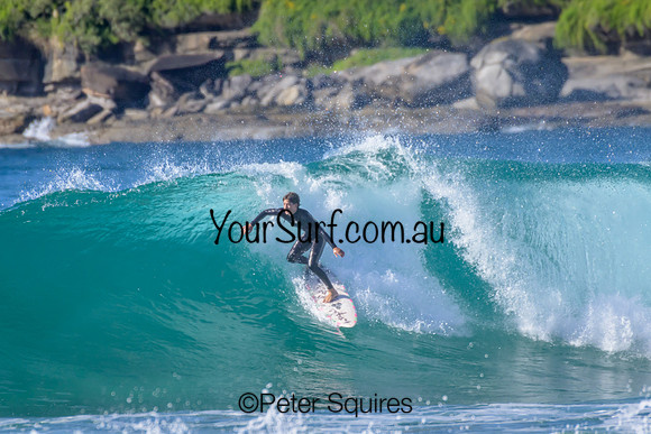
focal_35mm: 1000
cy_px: 217
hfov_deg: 2.1
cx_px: 326
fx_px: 18087
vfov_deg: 1.4
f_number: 11
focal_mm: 1000
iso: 1400
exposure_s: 1/2000
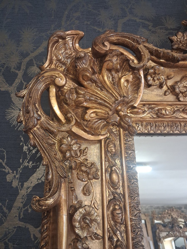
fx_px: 194
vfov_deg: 65.3
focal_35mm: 27
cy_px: 124
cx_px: 94
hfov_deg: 51.4
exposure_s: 1/50
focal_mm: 4
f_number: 1.8
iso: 250
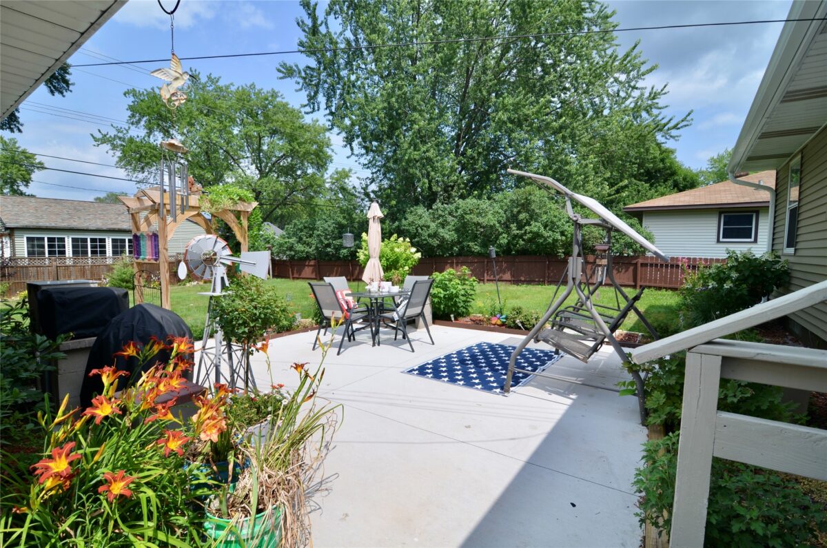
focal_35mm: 16
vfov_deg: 71.8
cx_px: 414
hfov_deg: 95.1
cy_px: 274
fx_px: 378
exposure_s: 1/250
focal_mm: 11
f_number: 8
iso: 110
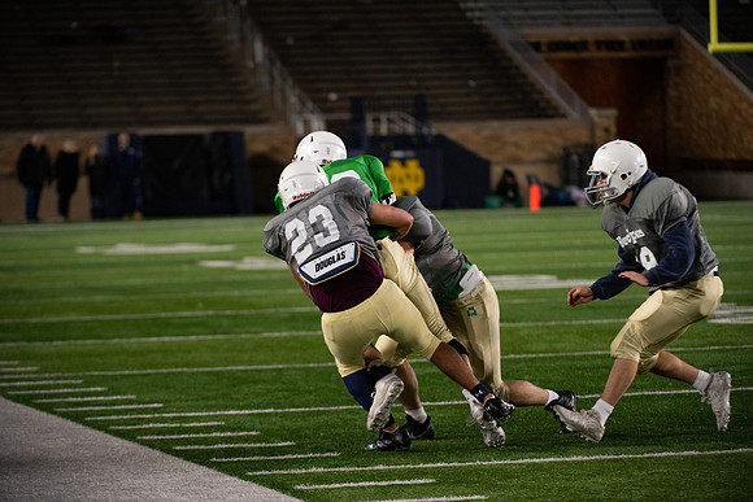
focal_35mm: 200
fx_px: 4184
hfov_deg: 10.3
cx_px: 376
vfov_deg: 6.9
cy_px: 251
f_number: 4
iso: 4000
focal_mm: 200
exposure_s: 1/500
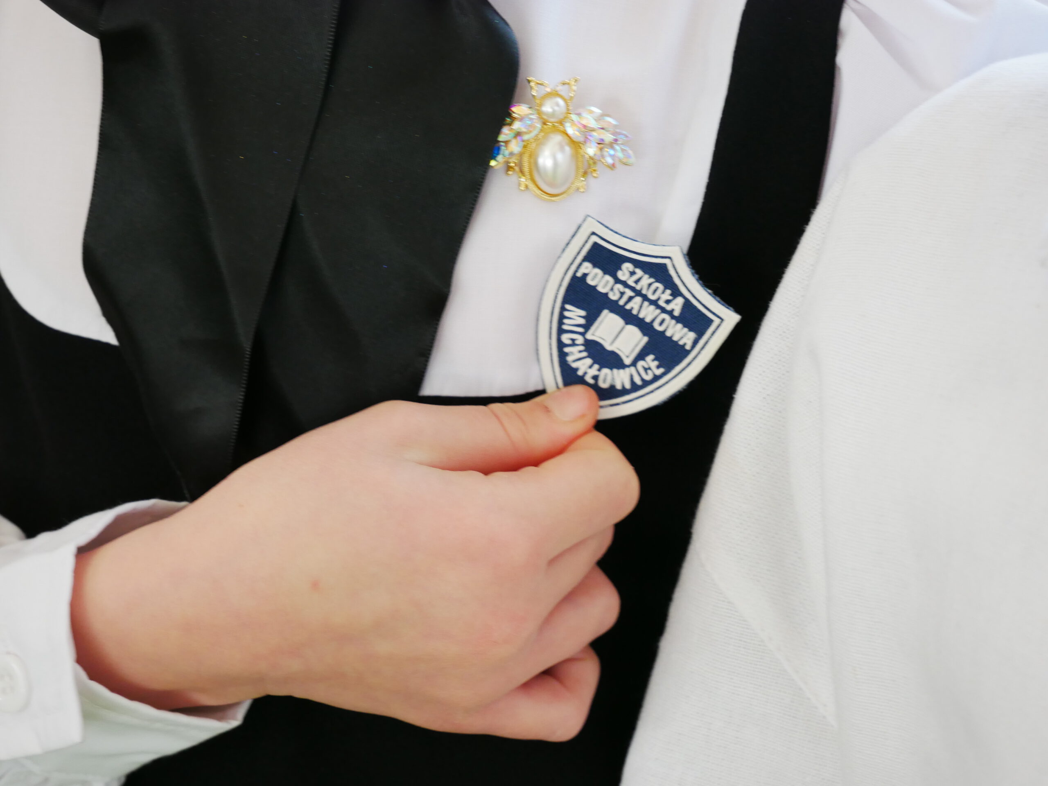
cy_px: 393
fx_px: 2119
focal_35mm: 70
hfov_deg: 27.8
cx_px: 524
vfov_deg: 21.0
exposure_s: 1/60
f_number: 5.2
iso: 800
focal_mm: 35
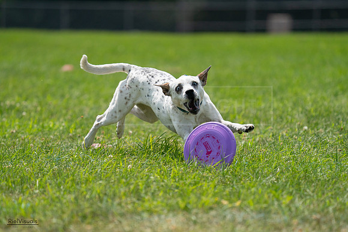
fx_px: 3046
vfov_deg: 4.4
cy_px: 116
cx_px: 174
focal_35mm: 315
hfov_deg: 6.5
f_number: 6.3
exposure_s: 1/4000
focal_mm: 315
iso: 800
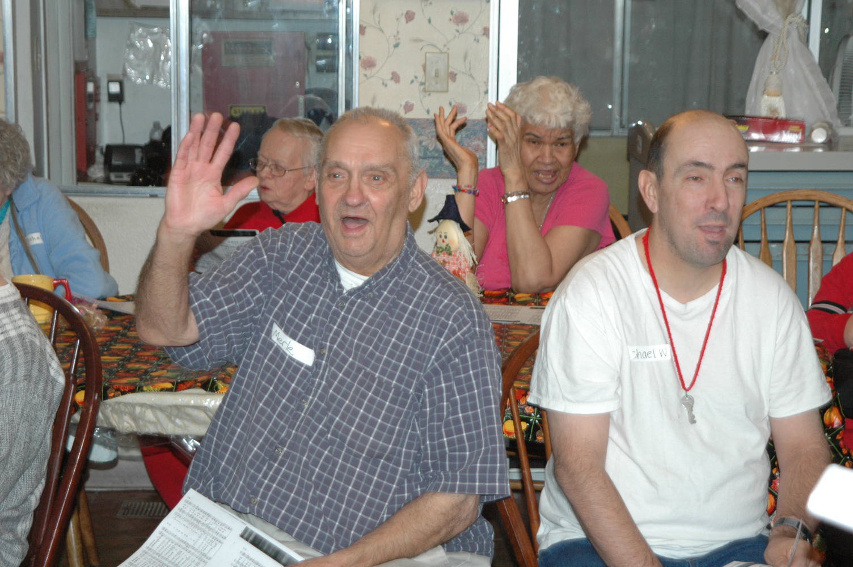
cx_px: 426
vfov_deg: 16.2
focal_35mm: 84
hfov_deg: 24.2
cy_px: 284
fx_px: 1989
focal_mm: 56
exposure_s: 1/60
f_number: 5
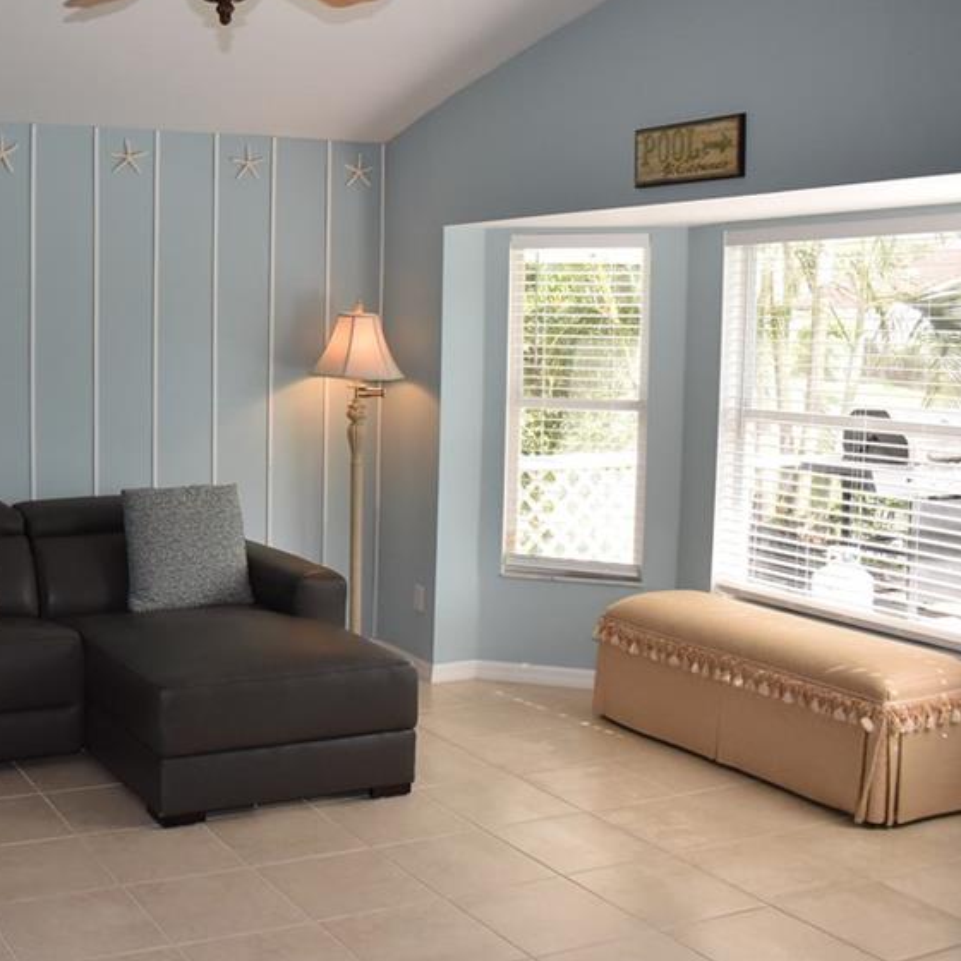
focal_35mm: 42
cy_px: 435
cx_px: 153
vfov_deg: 40.0
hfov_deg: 38.1
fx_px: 1319
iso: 720
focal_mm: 18
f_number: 5
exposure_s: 1/200
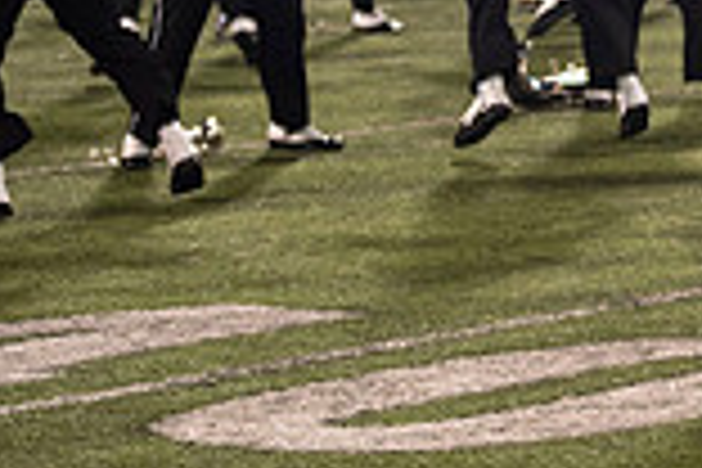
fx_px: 5070
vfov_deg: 5.2
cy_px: -261
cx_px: 1292
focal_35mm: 260
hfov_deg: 7.7
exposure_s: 1/500
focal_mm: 70
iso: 1000
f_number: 2.8
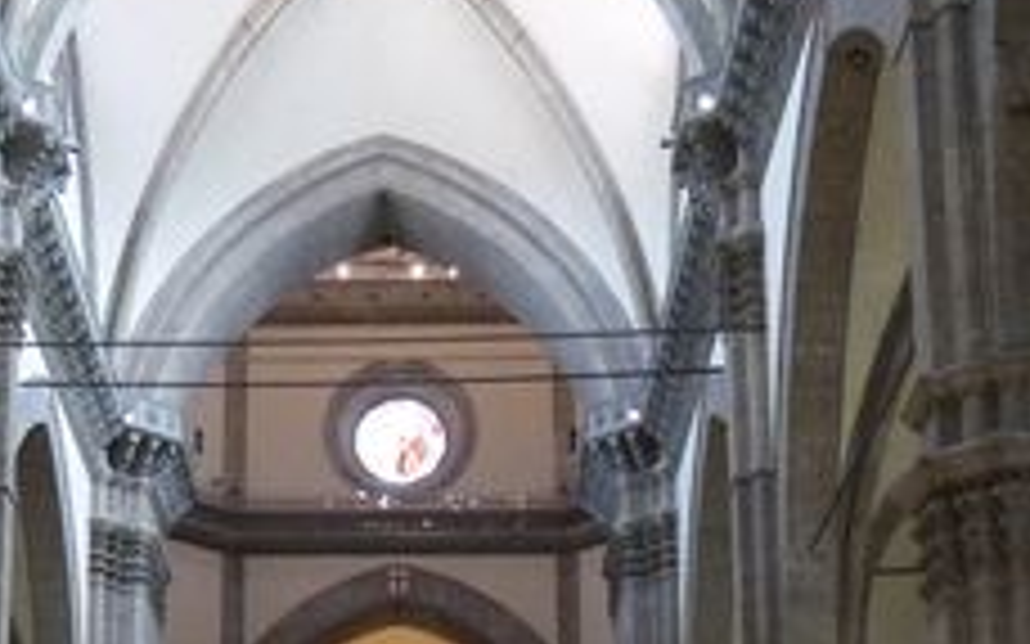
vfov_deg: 15.3
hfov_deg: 24.8
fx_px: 2329
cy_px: 725
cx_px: 351
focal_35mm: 83
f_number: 3.5
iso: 1600
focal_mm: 14
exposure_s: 1/25
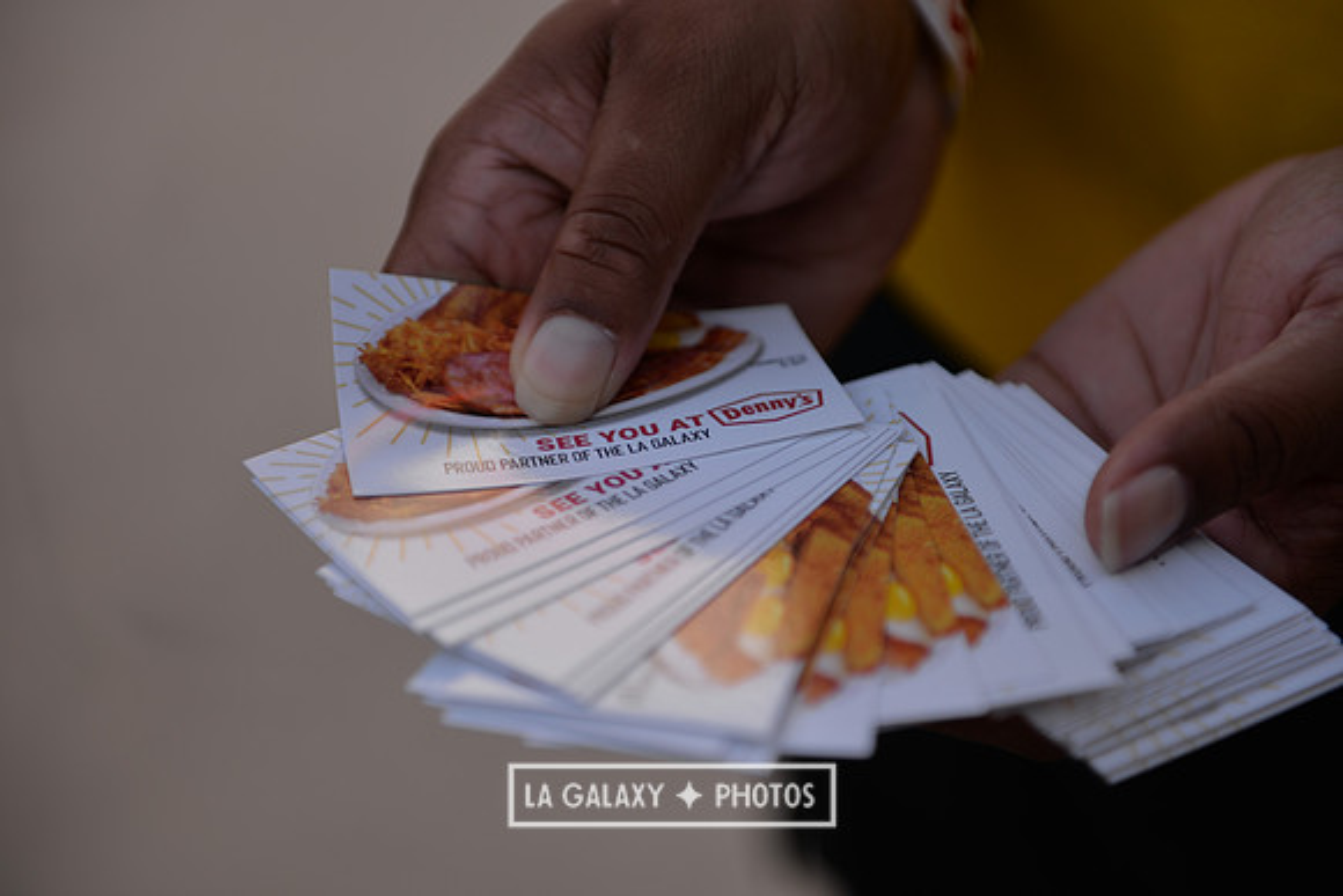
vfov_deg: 19.5
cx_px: 672
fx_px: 2612
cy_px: 448
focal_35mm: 70
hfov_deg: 28.8
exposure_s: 1/800
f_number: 2.8
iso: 100
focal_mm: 70
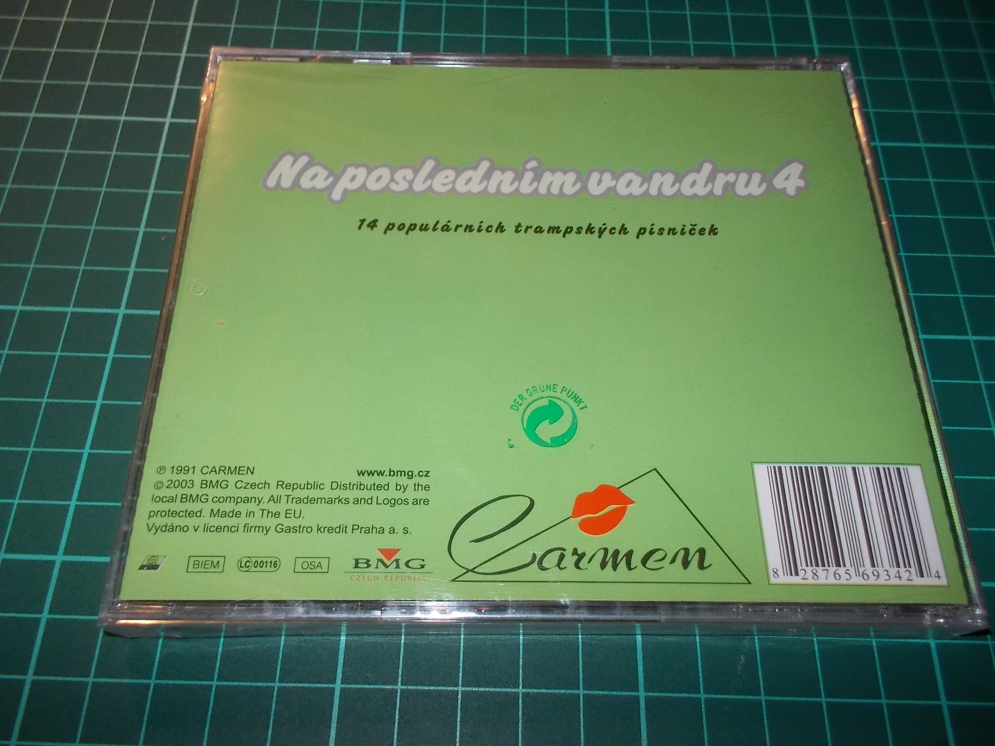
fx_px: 834
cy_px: 373
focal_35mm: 29
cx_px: 498
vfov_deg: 48.2
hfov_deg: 61.7
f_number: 3.3
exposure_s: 1/30
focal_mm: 4.1
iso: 200
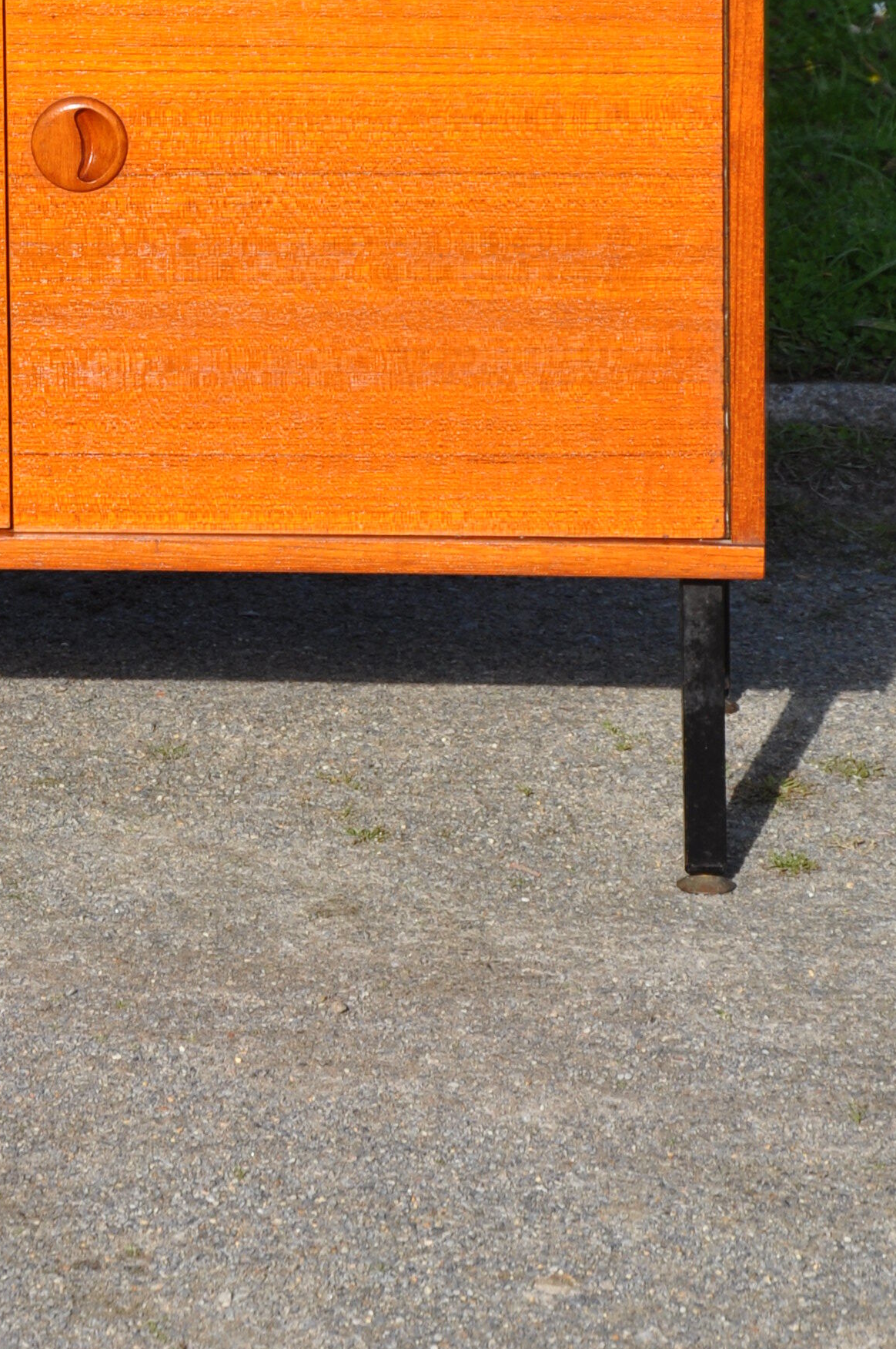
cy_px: -107
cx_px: 81
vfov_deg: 8.0
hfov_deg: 5.3
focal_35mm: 257
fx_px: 9617
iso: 200
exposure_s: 1/350
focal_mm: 70
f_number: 9.5
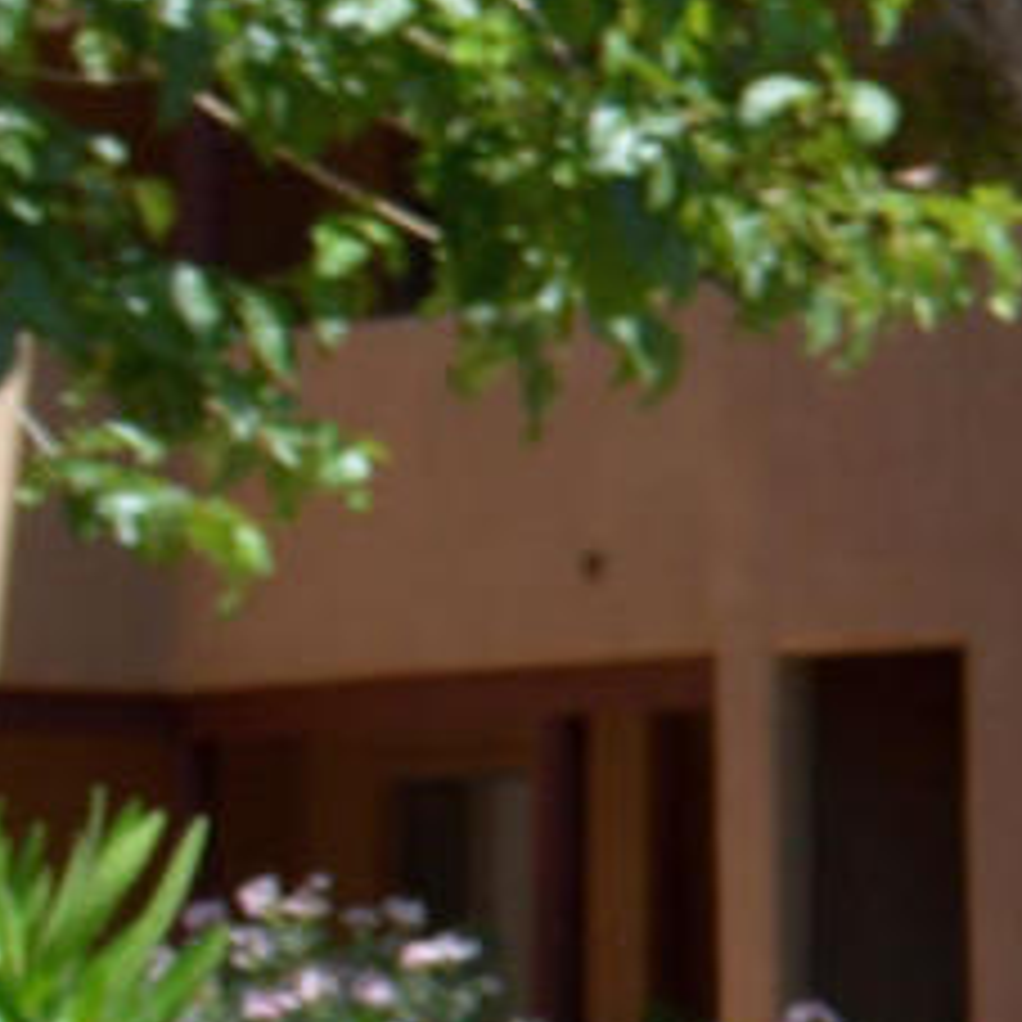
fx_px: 8117
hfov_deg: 5.8
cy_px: 765
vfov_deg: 7.2
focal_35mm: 243
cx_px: 4529
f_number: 7.1
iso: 100
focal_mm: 18
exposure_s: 1/200
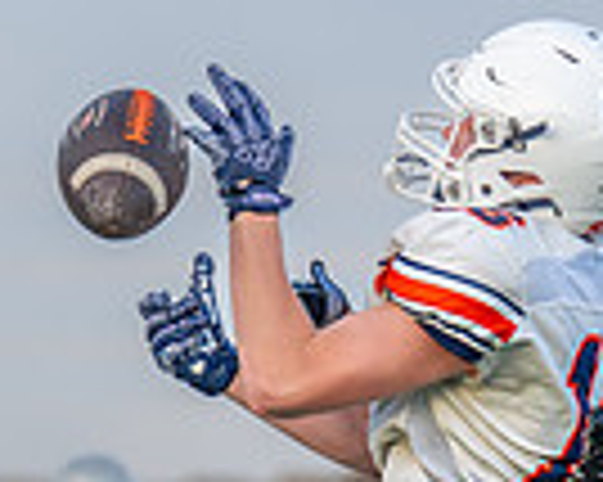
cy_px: 931
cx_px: 291
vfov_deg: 3.0
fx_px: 9273
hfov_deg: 3.7
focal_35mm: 520
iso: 640
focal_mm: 117
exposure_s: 1/1600
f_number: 2.8
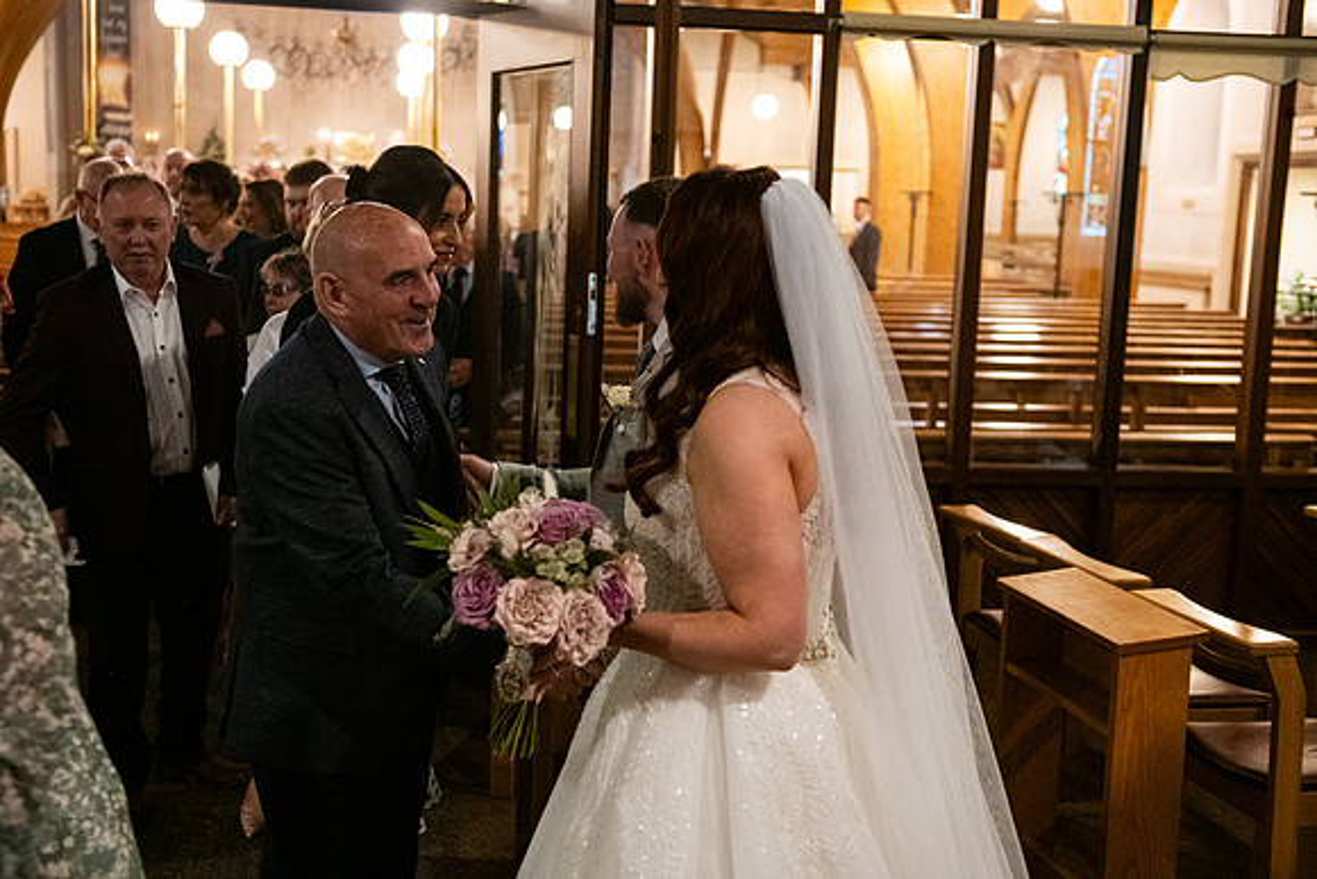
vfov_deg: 28.1
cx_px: 658
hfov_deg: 41.1
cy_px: 440
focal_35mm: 48
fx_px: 1756
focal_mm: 48
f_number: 3.5
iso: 2500
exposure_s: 1/160
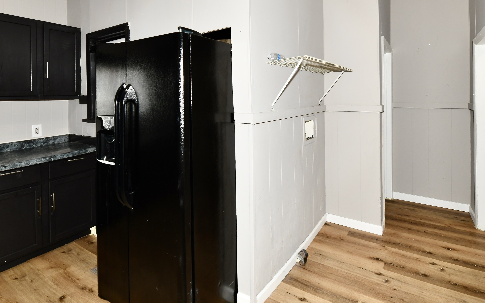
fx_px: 238
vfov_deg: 63.3
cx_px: 248
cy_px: 100
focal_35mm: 18
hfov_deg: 91.1
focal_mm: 14
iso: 640
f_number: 6.3
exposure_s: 1/60
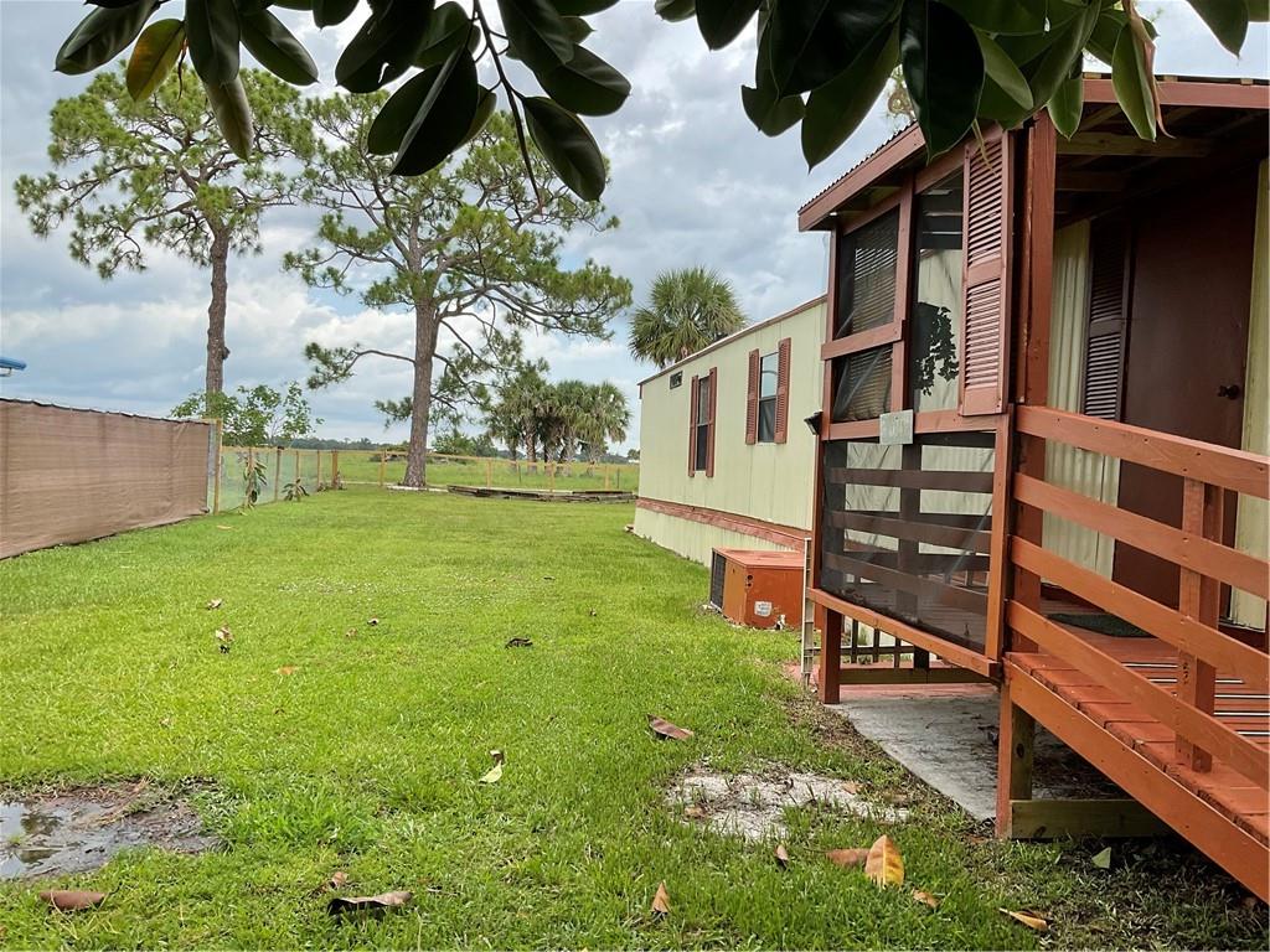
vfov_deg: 48.2
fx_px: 1064
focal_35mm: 29
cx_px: 635
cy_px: 476
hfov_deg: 61.7
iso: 16
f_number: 1.8
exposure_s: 1/586
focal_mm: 3
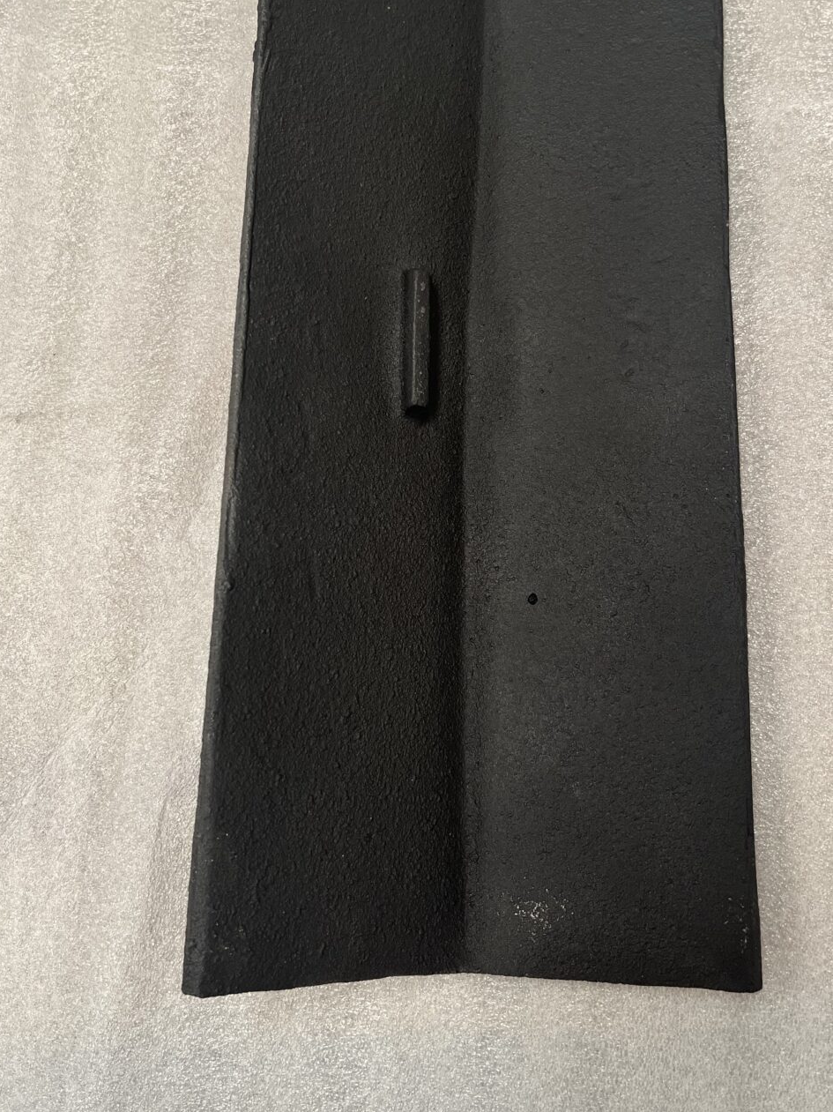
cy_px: 458
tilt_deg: -75.5
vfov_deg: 55.0
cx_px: 434
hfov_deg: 42.9
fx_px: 1059
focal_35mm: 33
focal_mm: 5.1
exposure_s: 1/121
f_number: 1.6
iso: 125
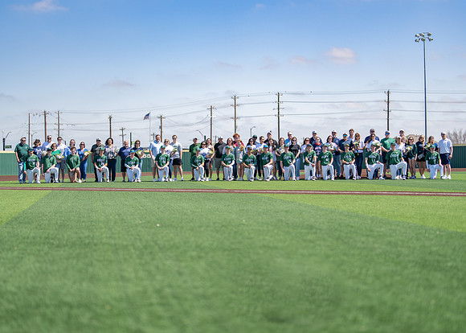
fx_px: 721
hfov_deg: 35.8
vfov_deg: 26.0
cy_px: 167
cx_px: 228
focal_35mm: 54
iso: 100
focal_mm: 50
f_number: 1.3
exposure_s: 1/6400
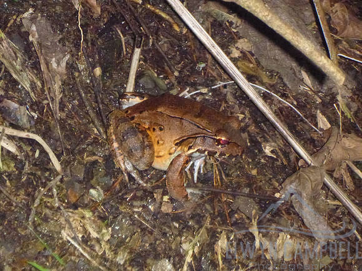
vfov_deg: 11.6
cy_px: 136
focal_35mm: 128
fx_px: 1339
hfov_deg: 15.4
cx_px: 181
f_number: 5.9
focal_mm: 22.8
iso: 1600
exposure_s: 1/20
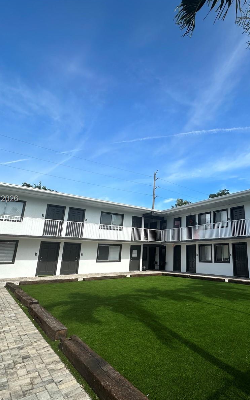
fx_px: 218
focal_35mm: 20
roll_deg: -0.9
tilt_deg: +15.7
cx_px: 183
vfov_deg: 85.1
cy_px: 199
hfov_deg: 57.1
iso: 50
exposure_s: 1/1795
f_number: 2.2
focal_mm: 2.22
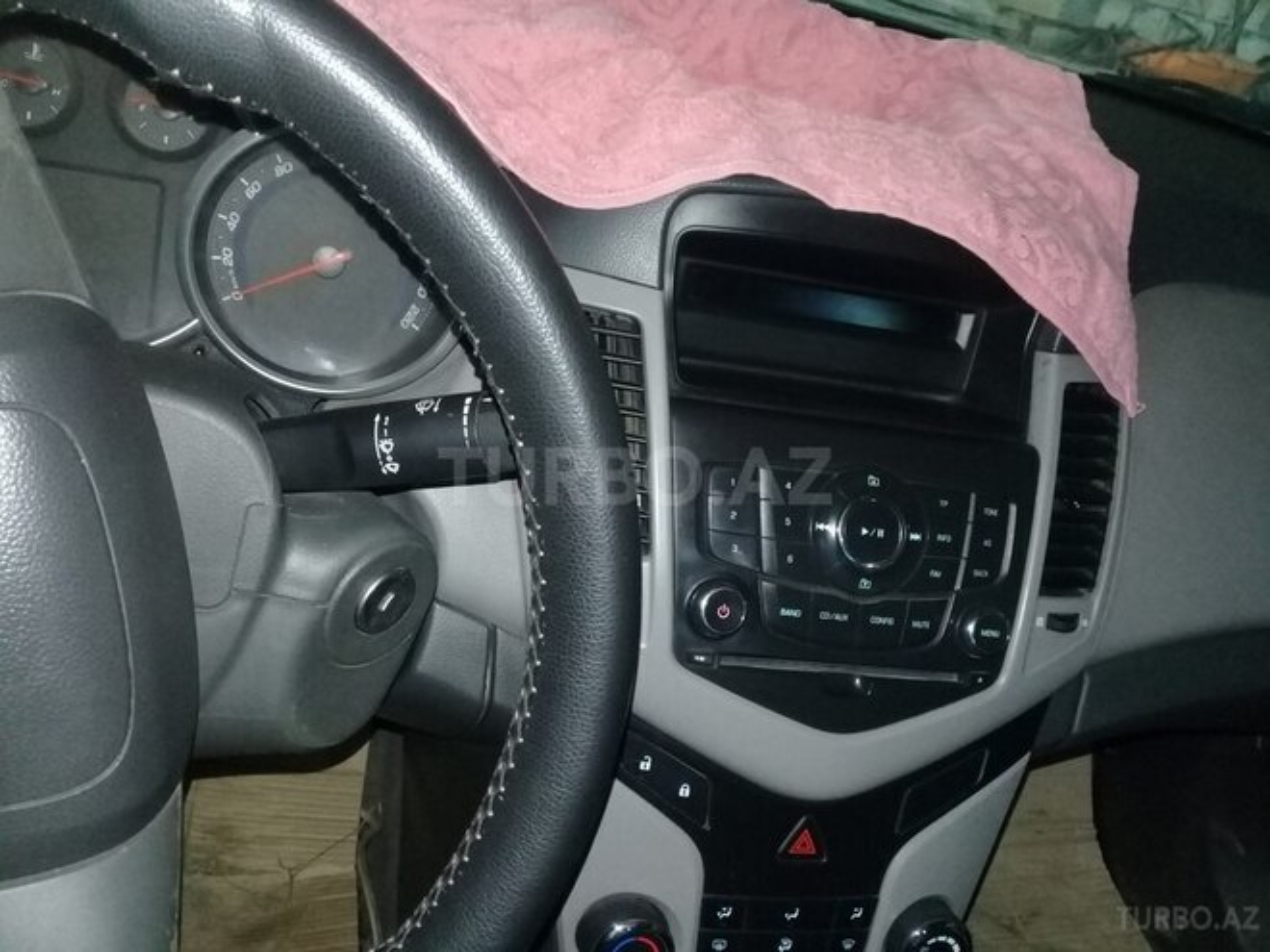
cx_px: 635
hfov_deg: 58.4
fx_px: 1137
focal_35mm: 31
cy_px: 476
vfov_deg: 45.4
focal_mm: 3.3
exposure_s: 1/33
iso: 320
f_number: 2.2
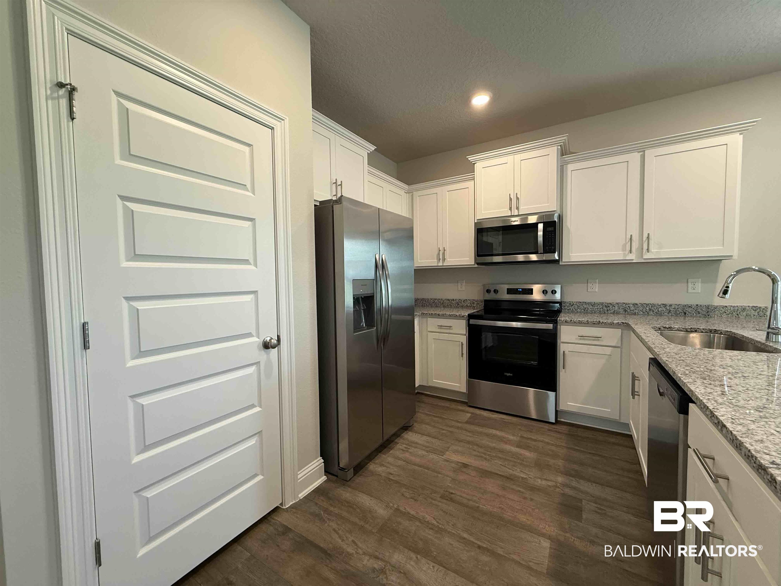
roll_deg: +0.8
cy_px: 293
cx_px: 390
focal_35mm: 14
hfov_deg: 102.1
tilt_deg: -2.5
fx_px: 316
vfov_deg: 85.7
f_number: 2.2
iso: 200
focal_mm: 2.22
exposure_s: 1/60
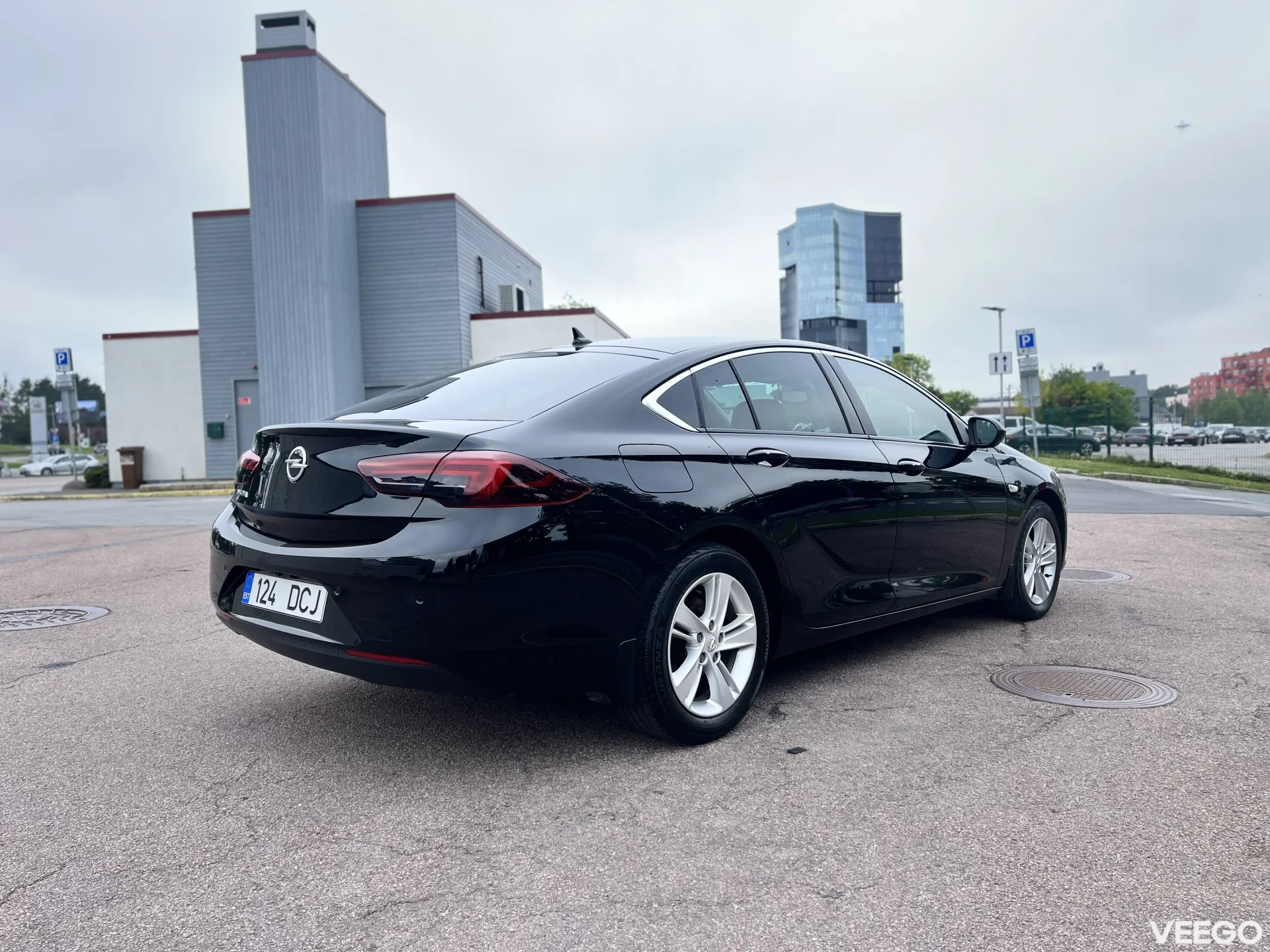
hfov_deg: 67.3
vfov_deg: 53.1
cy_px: 476
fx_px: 954
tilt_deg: -1.1
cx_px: 635
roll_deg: +1.6
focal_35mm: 26
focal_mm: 5.1
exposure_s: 1/477
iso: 50
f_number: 1.6
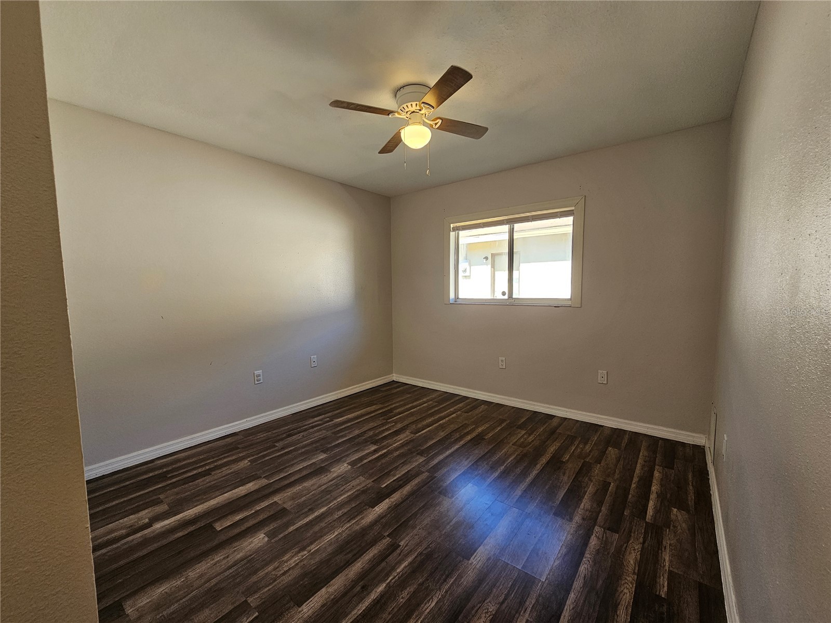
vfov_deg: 89.9
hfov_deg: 106.2
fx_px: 312
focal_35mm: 13
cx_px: 416
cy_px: 312
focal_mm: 2.2
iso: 64
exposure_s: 1/60
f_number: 2.2
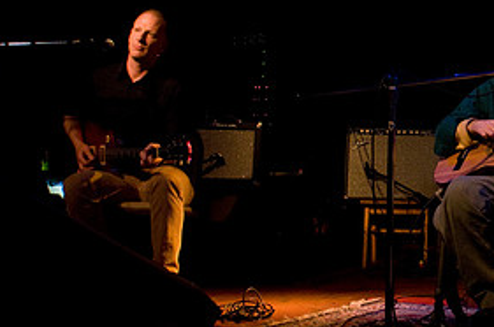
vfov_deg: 21.8
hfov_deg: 30.0
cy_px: 120
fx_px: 849
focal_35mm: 62
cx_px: 505
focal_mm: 20
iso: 800
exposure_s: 1/80
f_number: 2.8
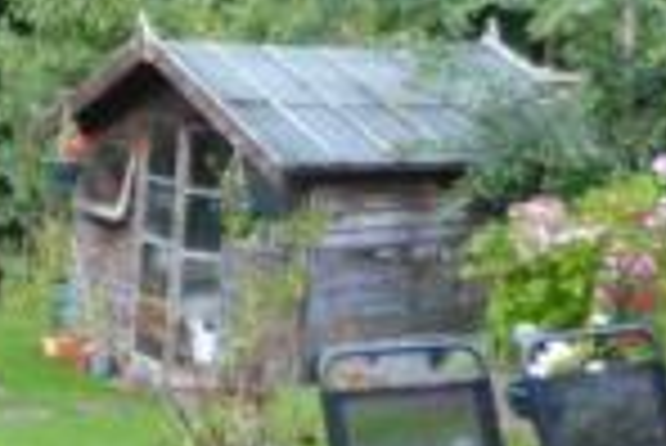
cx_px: 110
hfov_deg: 21.5
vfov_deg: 14.7
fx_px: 1722
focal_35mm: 93
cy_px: 115
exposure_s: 1/50
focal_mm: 14
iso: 100
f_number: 3.8
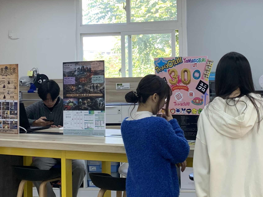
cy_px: 57
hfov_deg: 31.1
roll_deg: +0.8
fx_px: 471
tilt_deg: +1.7
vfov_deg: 23.5
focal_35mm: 62
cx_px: 156
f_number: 1.8
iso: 80
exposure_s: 1/120
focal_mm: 4.25
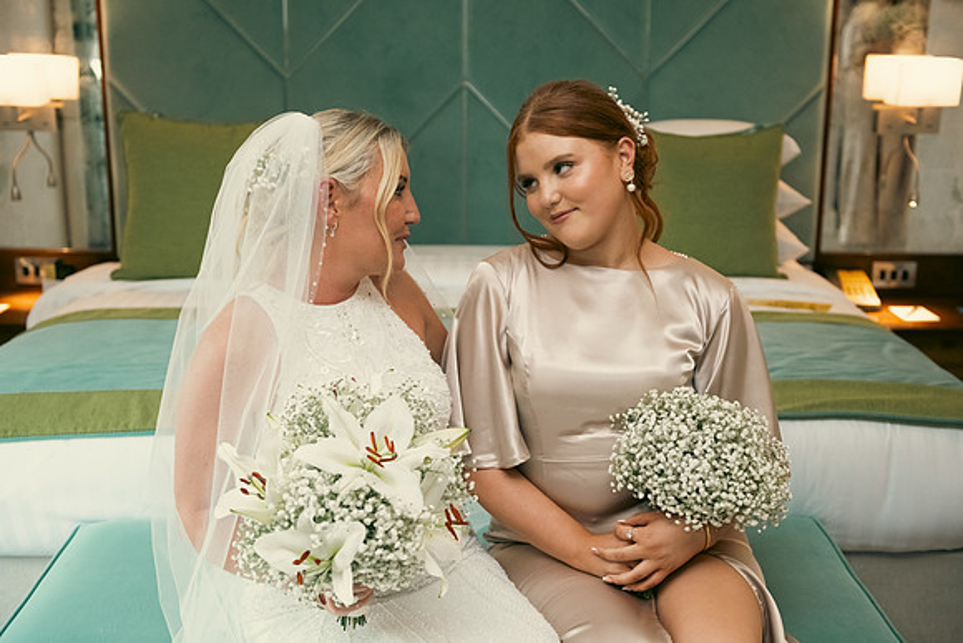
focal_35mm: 47
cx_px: 482
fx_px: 1254
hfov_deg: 42.0
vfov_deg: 28.8
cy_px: 322
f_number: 3.5
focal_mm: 45
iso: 800
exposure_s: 1/160
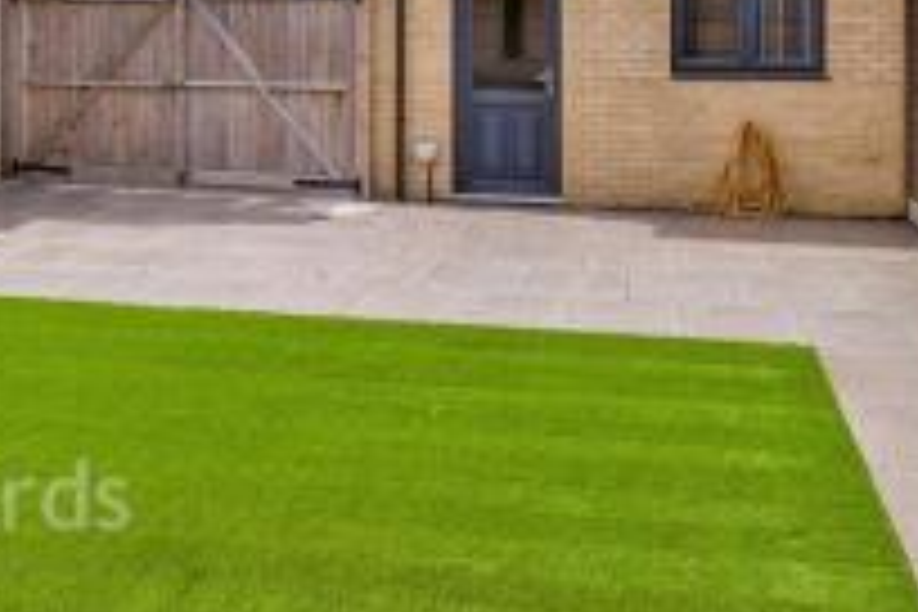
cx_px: 464
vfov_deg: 34.6
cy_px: 7
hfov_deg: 54.4
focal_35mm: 35
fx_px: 892
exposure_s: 1/320
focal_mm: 10
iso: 500
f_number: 9
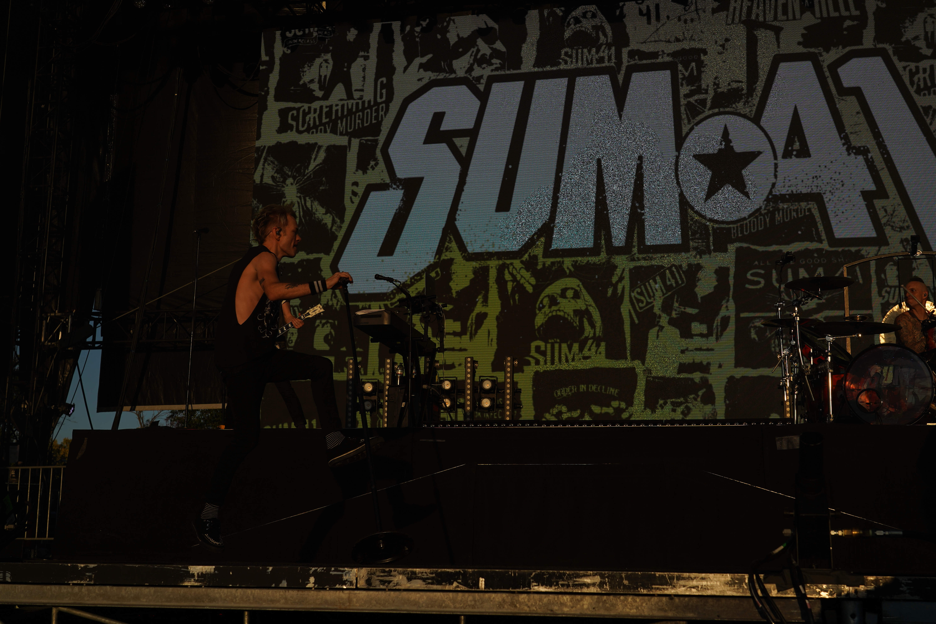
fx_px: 1144
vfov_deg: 30.5
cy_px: 312
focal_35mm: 44
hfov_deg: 44.5
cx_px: 468
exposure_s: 1/800
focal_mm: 44
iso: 100
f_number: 8
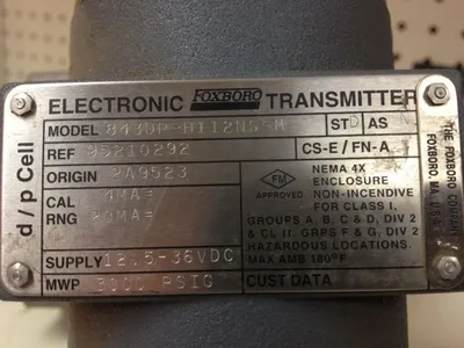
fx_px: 469
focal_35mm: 35
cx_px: 232
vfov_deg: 40.7
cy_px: 174
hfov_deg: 52.6
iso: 100
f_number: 2.4
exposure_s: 1/20
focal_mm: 4.28
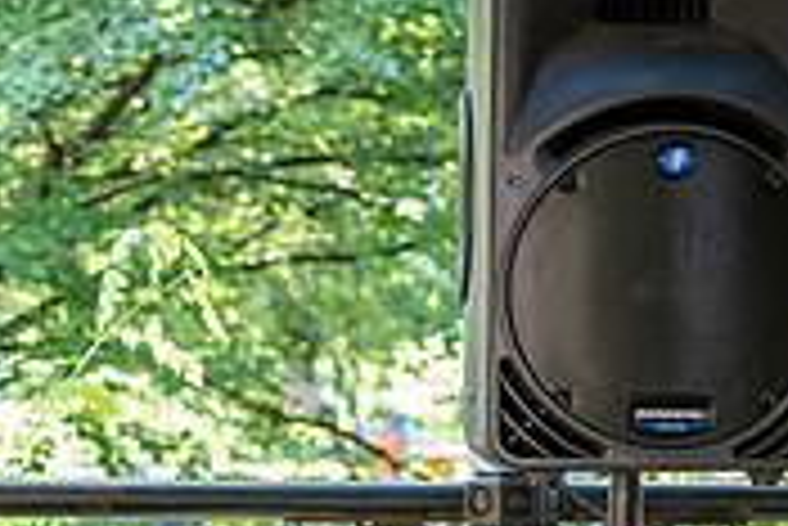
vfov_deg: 5.9
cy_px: 564
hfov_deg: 8.6
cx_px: -284
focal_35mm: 234
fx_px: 5126
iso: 2000
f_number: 4.5
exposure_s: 1/100
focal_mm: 70
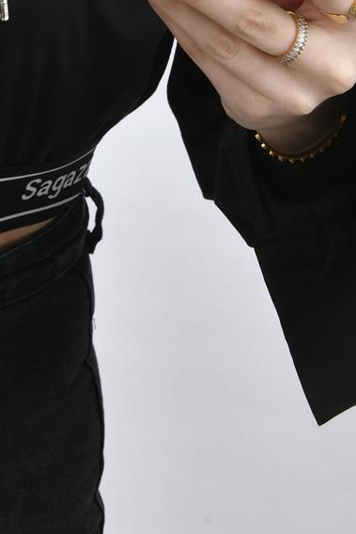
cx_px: 15
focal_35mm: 152
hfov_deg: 9.0
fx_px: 2253
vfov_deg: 12.9
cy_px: -246
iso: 200
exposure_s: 1/160
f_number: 13
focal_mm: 48
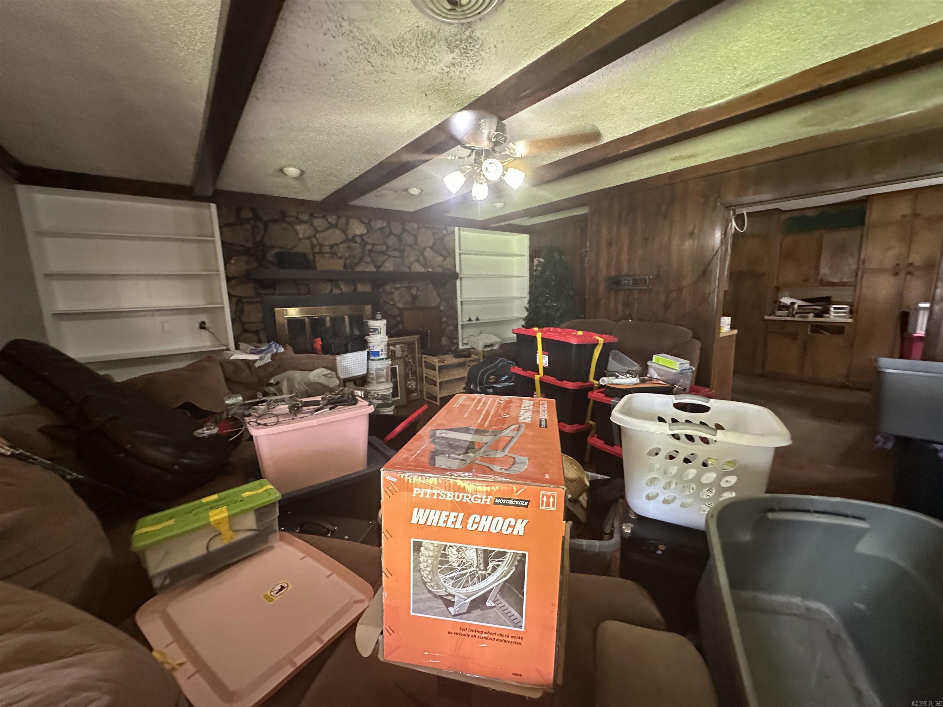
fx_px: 381
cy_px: 354
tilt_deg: -8.4
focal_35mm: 14
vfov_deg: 85.7
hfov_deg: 102.1
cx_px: 472
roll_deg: +0.4
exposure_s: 1/40
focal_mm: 2.22
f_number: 2.2
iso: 800
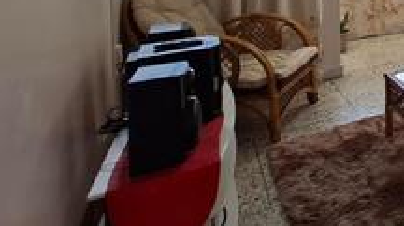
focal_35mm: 42
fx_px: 449
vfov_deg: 24.0
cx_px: 595
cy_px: -86
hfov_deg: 29.9
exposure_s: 1/50
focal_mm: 1.74
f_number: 2.2
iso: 125
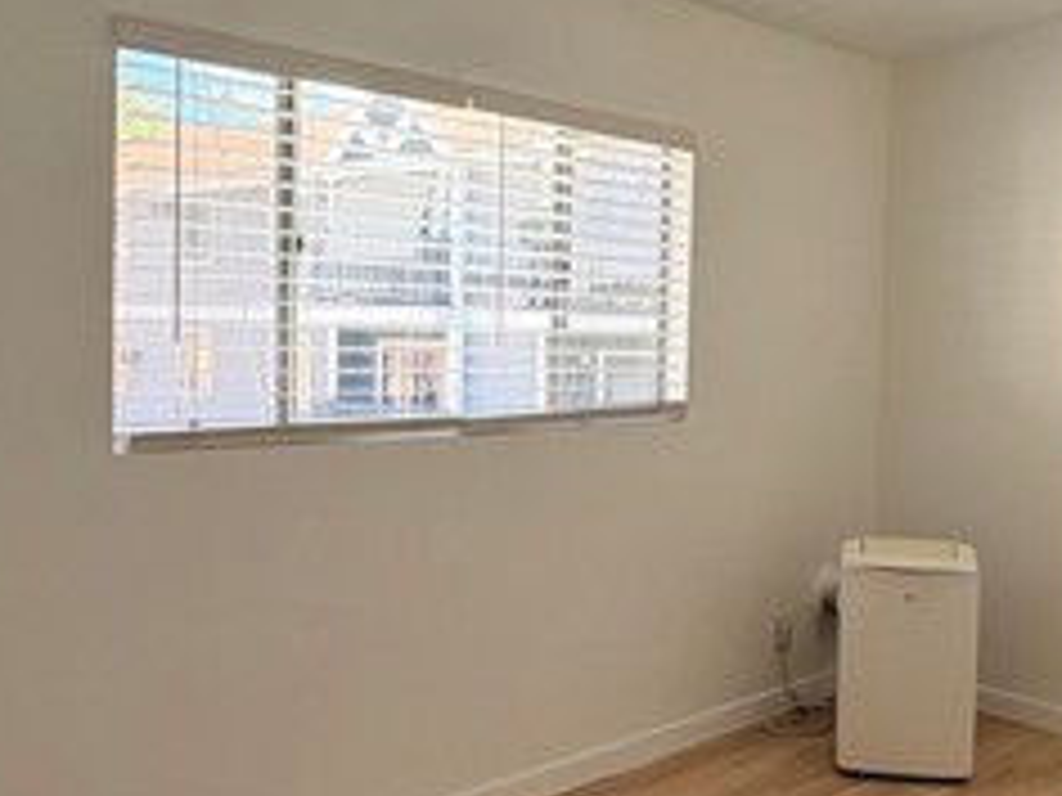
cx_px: 688
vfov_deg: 37.7
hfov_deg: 48.3
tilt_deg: -1.4
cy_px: 382
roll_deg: -0.9
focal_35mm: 38
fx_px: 1166
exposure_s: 1/144
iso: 64
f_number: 2.2
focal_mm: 2.22
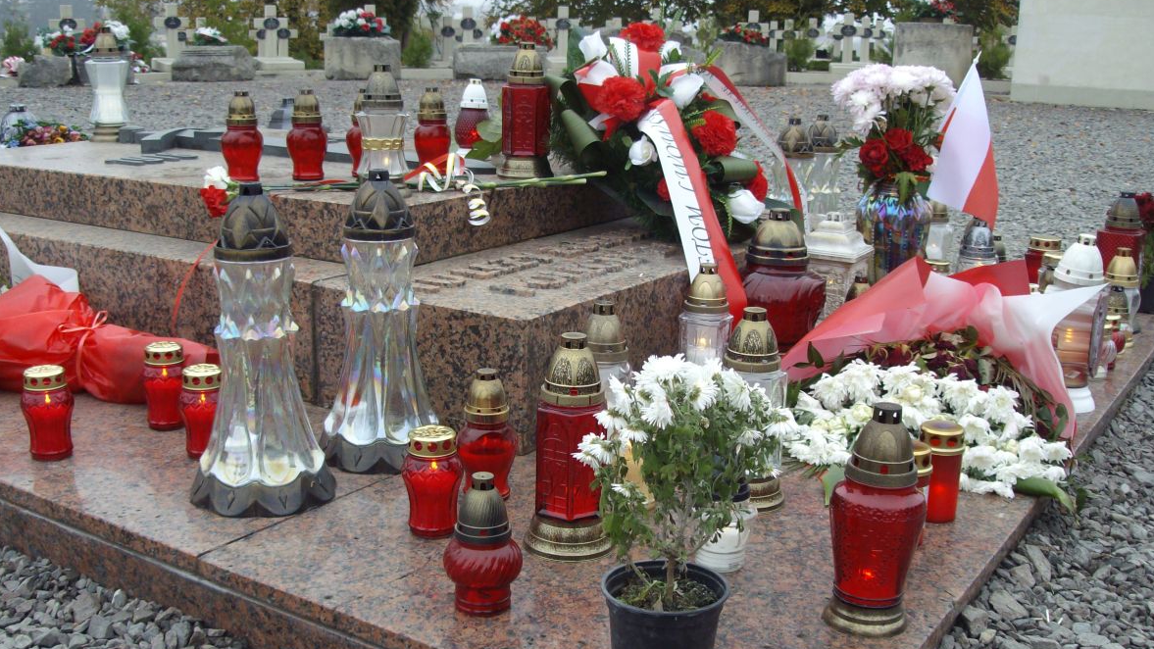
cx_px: 585
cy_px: 332
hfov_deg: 50.5
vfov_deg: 29.7
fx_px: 1224
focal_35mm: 40
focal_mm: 6
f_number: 2.7
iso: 80
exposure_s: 1/160
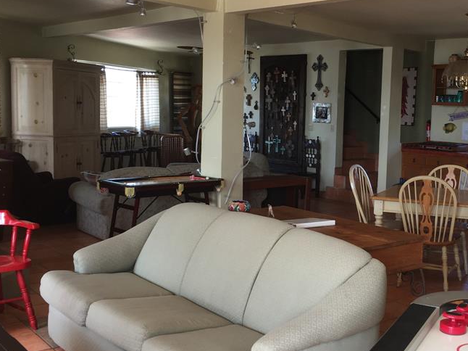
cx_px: 333
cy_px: 176
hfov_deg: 40.4
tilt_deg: -5.4
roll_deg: -1.8
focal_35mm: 46
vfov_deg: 31.5
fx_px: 622
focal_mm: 4.15
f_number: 2.2
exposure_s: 1/60
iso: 32
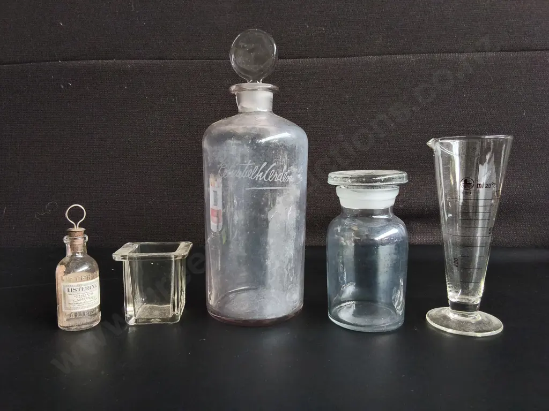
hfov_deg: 65.3
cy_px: 206
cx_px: 274
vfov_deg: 51.4
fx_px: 428
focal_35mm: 27
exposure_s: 1/100
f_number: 2
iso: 200
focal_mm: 2.87
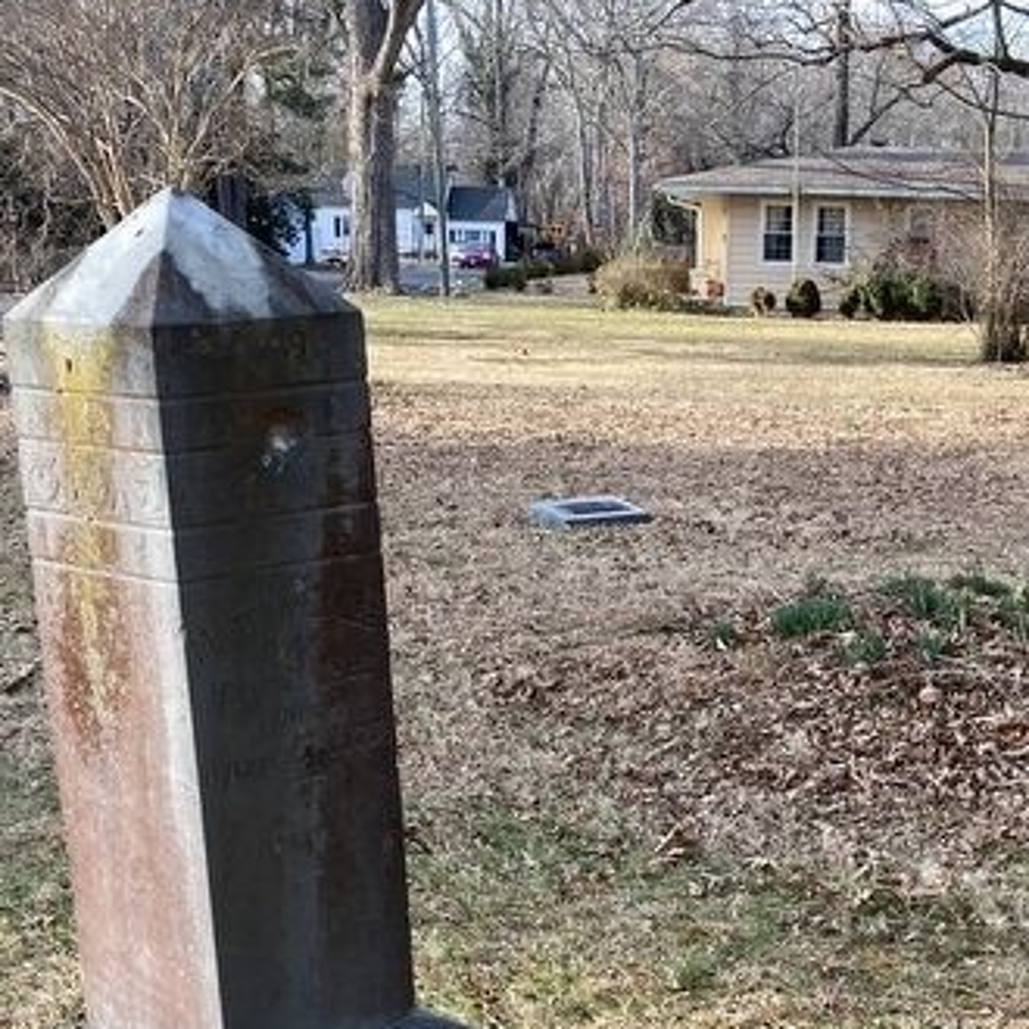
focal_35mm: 60
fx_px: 2018
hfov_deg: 28.2
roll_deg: -3.5
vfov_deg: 27.9
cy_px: 845
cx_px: 780
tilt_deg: -15.4
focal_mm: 3.99
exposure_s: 1/180
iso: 20
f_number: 1.8
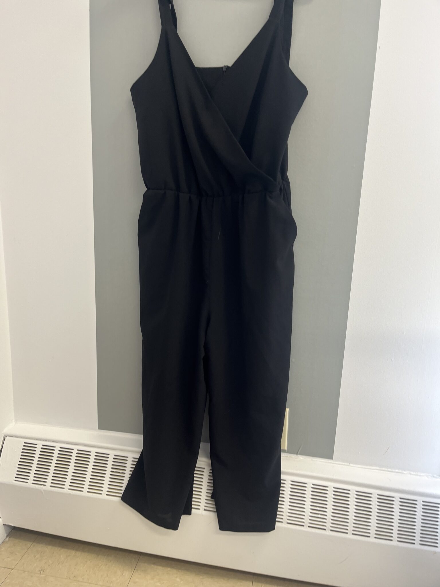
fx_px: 441
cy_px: 294
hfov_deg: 53.1
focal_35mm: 26
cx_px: 220
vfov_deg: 67.3
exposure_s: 1/60
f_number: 1.6
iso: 80
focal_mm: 5.1
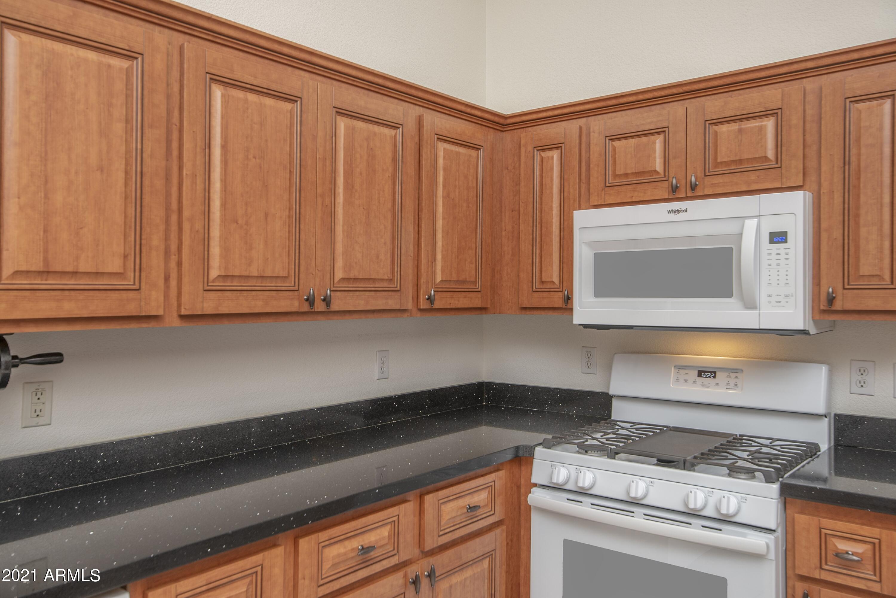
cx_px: 448
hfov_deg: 61.9
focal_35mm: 30
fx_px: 747
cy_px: 299
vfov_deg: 43.6
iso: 250
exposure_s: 1/60
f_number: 5
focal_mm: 30
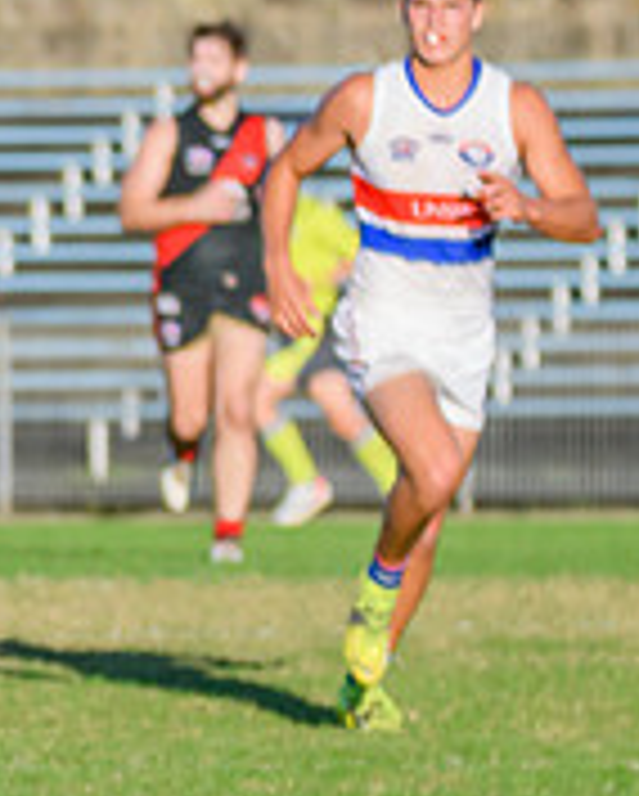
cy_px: 665
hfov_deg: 1.4
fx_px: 26030
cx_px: -550
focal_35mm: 1103
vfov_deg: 1.8
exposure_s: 1/2000
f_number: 6.3
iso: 800
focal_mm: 210
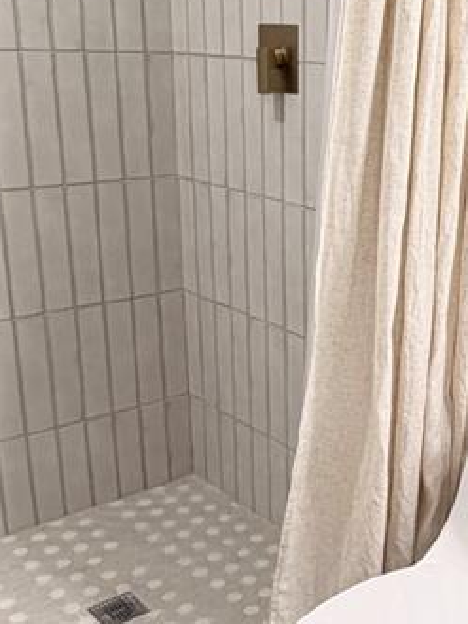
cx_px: 411
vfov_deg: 37.4
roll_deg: -2.9
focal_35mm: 51
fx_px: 919
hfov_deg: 27.6
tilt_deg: -18.5
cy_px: 351
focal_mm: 2.22
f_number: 2.2
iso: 200
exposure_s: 1/60
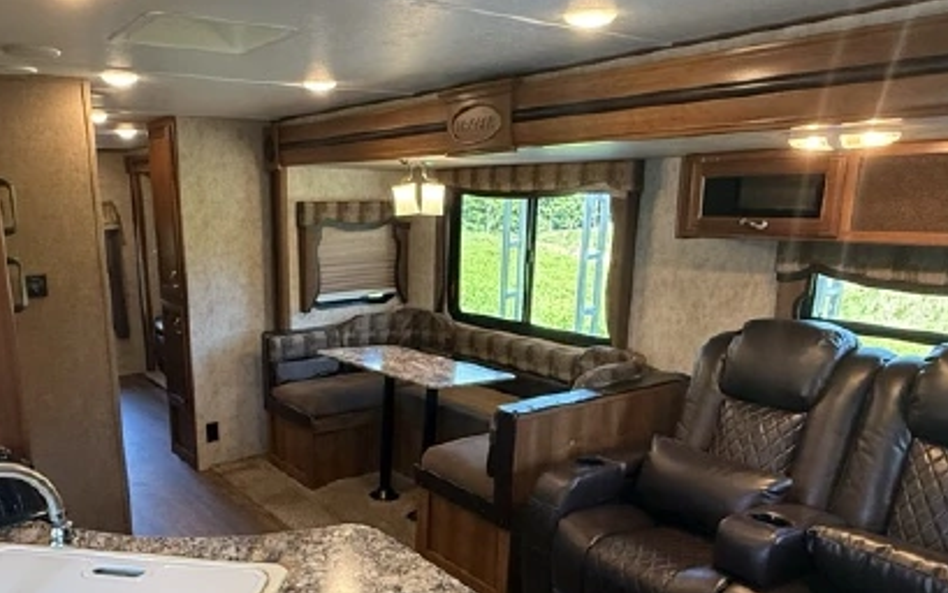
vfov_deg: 42.8
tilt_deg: -15.6
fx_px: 750
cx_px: 382
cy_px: 375
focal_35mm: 29
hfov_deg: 64.1
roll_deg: +0.9
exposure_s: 1/60
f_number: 2.2
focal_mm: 2.22
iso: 500
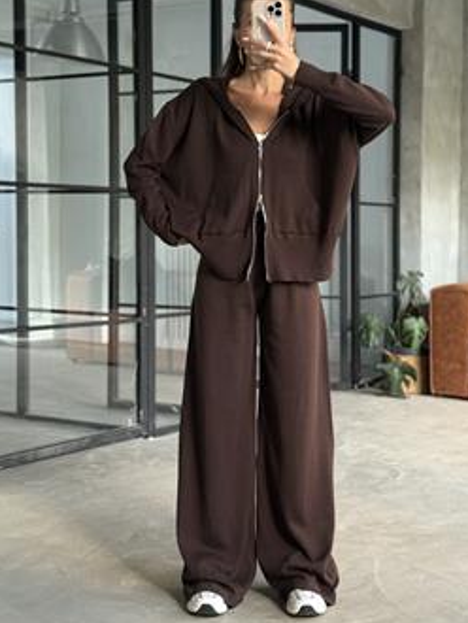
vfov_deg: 31.0
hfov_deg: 23.7
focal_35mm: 62
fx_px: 1116
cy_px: 232
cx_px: 266
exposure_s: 1/40
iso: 320
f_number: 1.78
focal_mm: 6.76
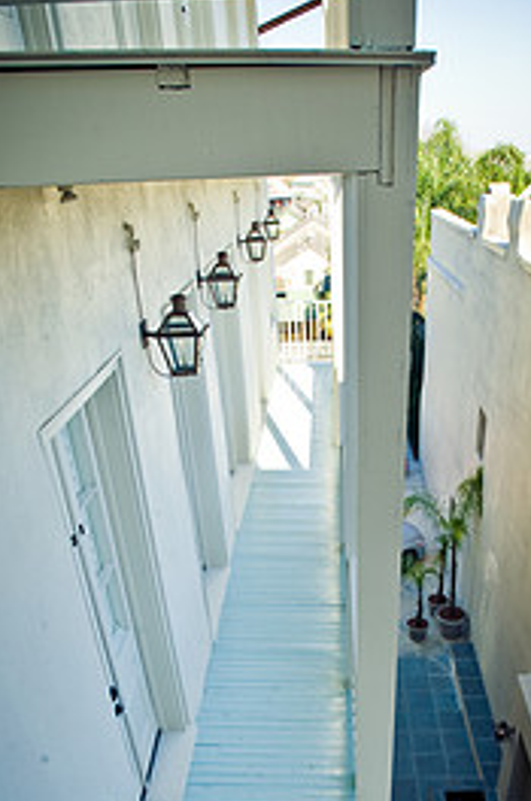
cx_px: 332
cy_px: 595
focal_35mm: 29
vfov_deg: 60.5
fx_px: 644
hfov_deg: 44.4
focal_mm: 17
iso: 250
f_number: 9
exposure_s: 1/125
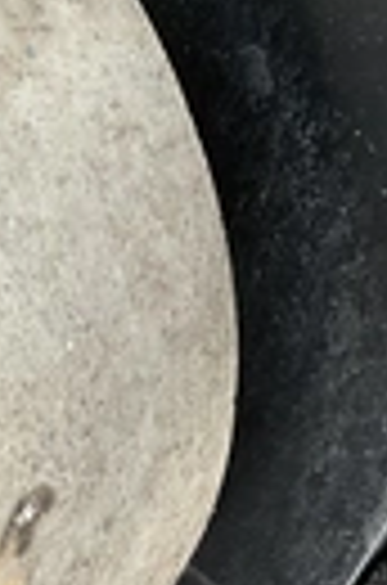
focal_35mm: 93
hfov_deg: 13.8
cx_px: -180
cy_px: 189
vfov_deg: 21.9
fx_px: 1508
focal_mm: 3
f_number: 1.8
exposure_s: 1/128
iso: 20
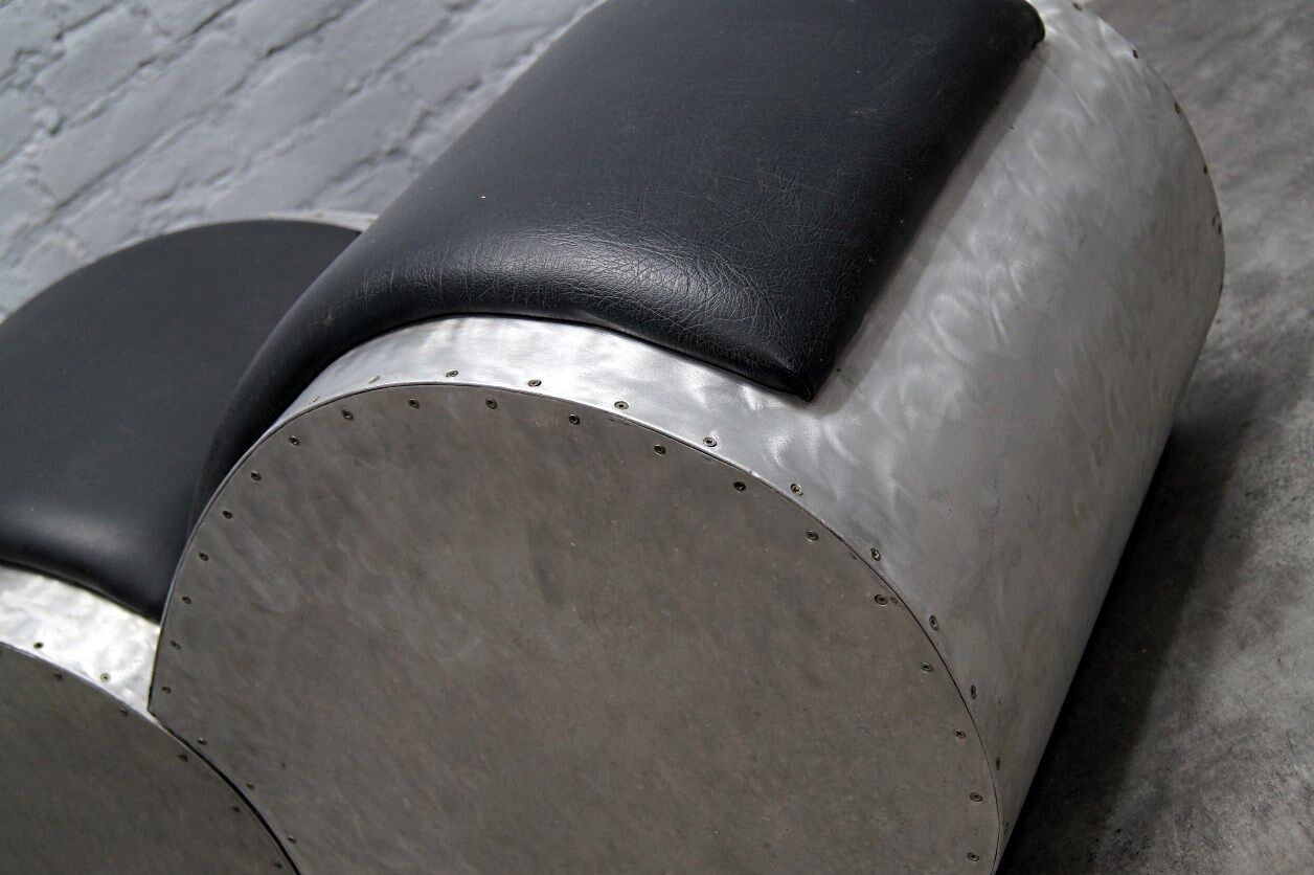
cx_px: 657
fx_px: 1915
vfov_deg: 25.7
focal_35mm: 52
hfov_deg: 37.9
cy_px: 438
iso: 400
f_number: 5
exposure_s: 1/40
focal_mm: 35
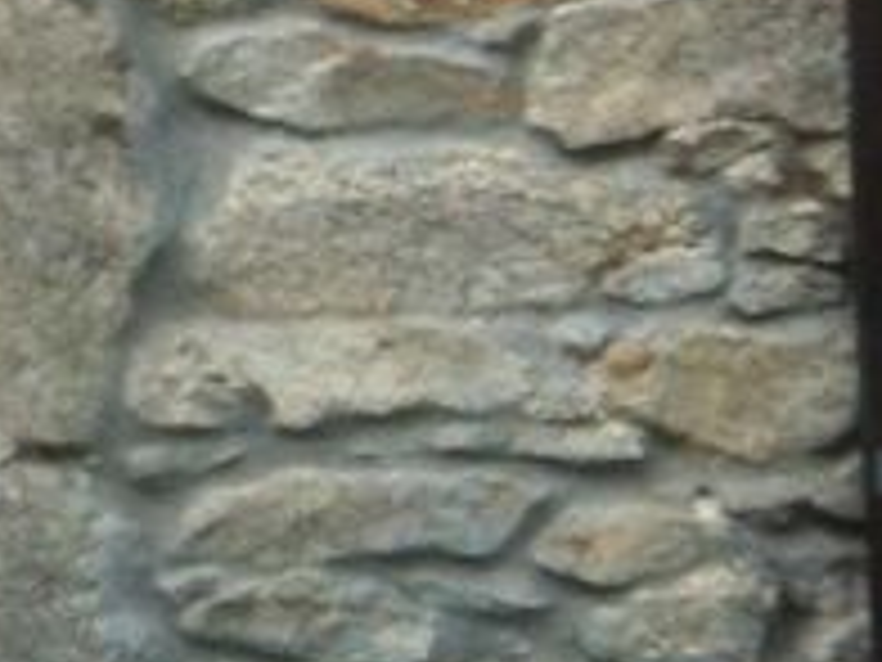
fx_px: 4561
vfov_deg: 8.2
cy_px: -252
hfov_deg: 9.7
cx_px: -1246
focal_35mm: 179
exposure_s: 1/298
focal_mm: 3.85
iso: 64
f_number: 2.8
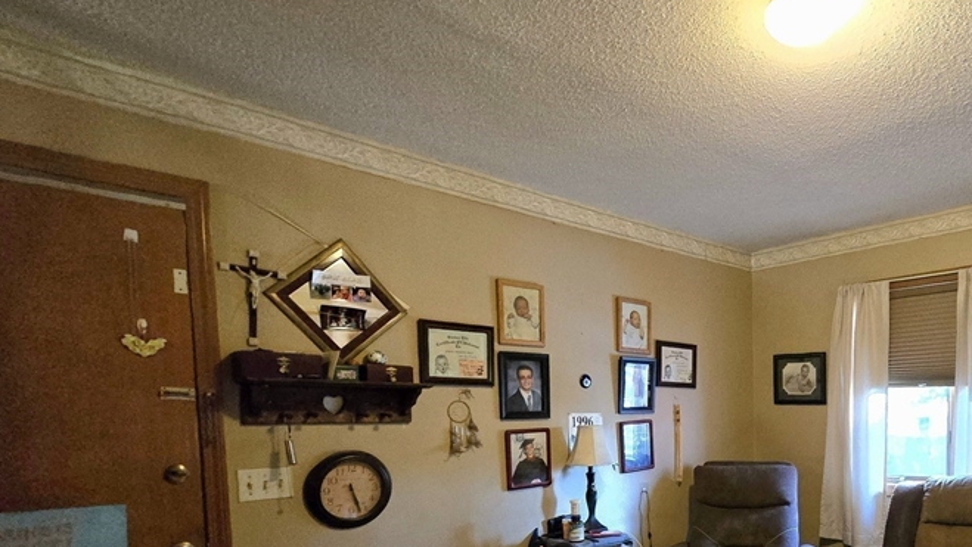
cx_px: 724
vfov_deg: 48.2
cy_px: 450
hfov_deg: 75.5
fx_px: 567
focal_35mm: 22
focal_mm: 2.2
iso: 1250
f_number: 2.2
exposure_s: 1/60.2
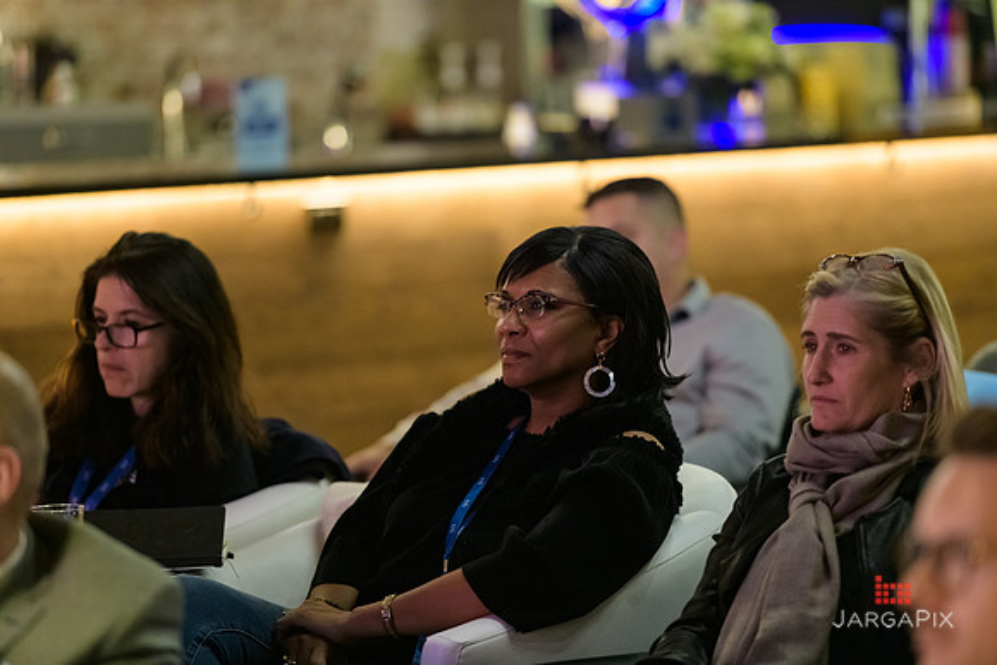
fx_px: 5540
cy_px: 332
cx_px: 498
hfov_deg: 10.3
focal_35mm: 200
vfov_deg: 6.9
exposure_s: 1/60
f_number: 3.2
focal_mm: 200
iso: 3200
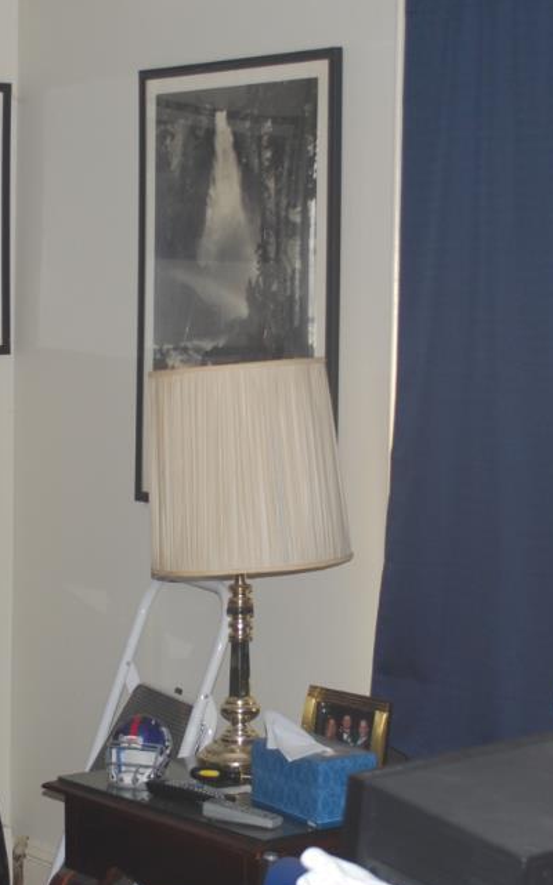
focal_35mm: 86
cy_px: 446
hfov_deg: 15.1
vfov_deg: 24.1
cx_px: 192
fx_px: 2076
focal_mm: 24
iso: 200
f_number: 4.2
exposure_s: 1/60
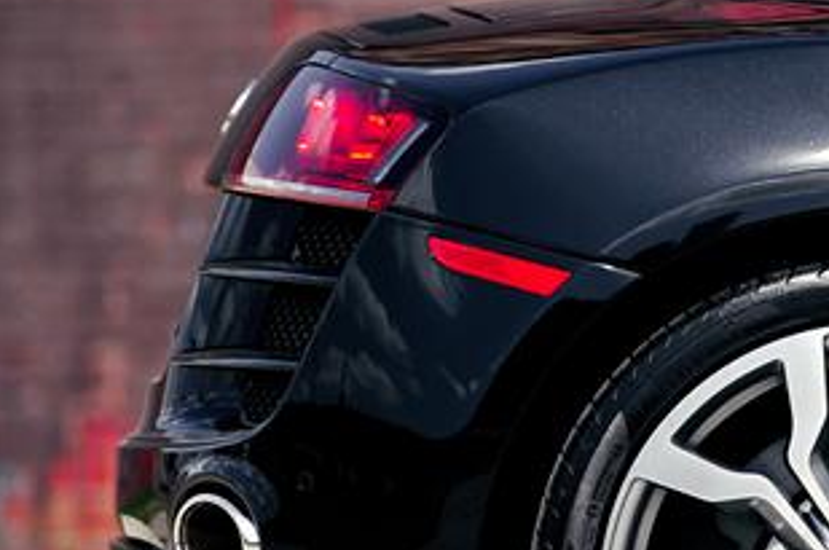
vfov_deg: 2.4
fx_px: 13404
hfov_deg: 3.5
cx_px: 1116
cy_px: 291
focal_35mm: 583
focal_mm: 200
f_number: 2
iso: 100
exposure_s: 1/3200
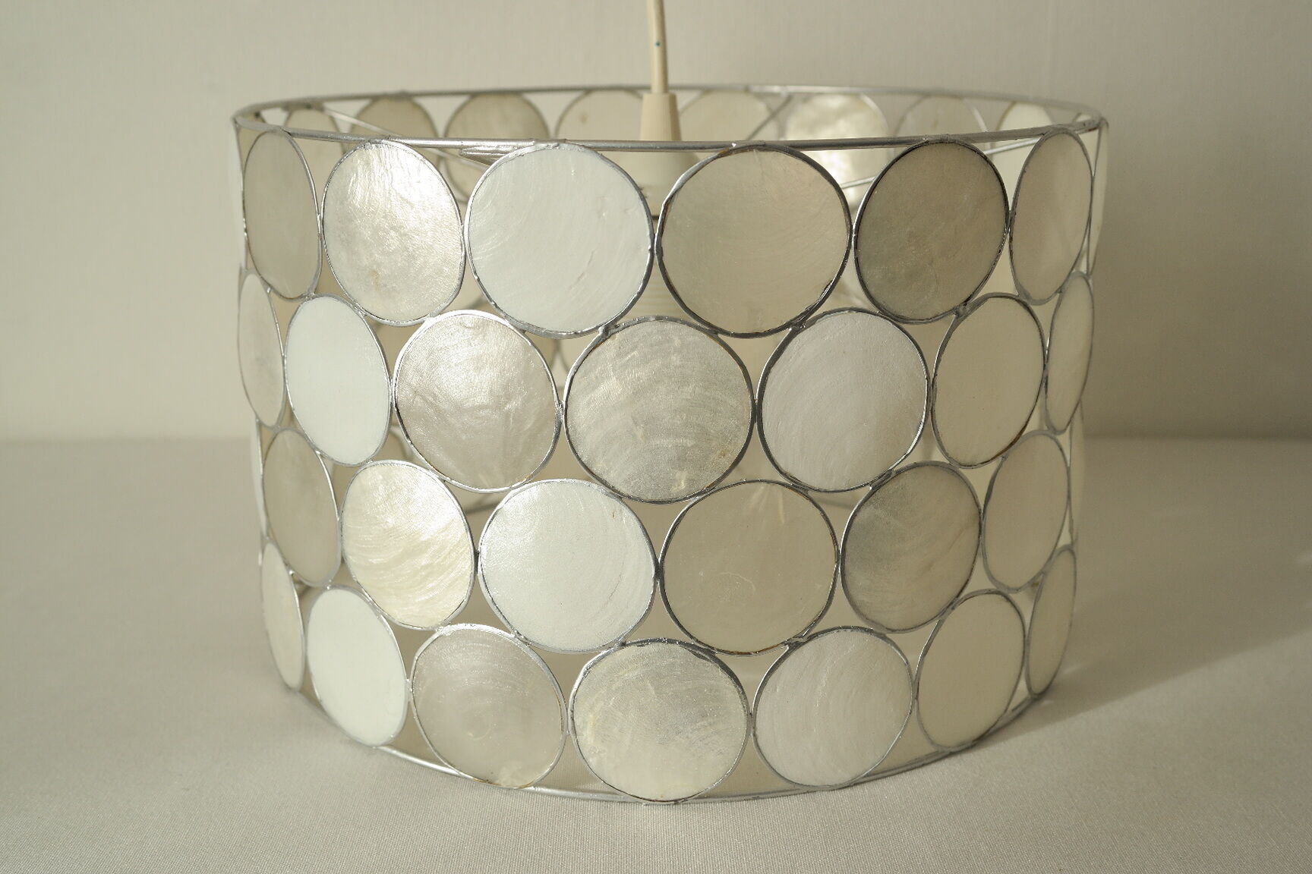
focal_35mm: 43
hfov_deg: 45.4
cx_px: 656
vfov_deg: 31.2
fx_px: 1567
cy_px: 437
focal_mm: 28
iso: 200
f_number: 5.6
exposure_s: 1/30
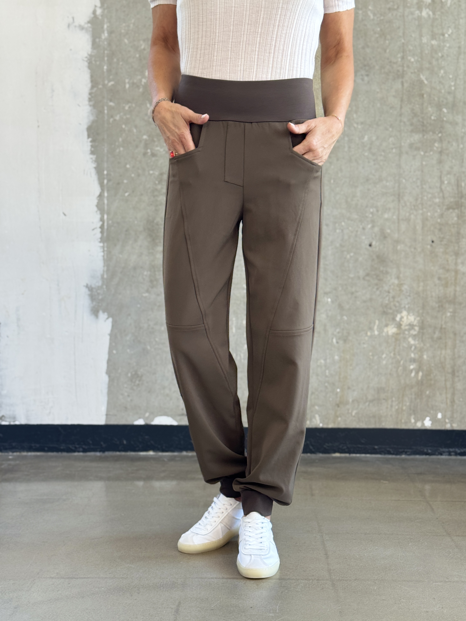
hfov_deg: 30.3
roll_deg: +0.2
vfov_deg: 39.7
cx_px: 233
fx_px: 862
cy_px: 310
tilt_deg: -3.9
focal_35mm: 48
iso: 64
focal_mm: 6.76
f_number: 1.78
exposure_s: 1/50
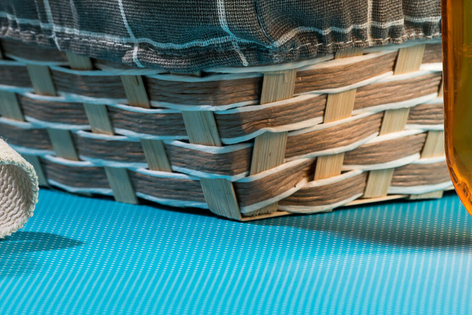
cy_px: -149
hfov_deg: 4.5
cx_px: 215
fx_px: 5942
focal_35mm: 453
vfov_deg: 3.0
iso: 200
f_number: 8
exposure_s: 1/200
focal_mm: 145
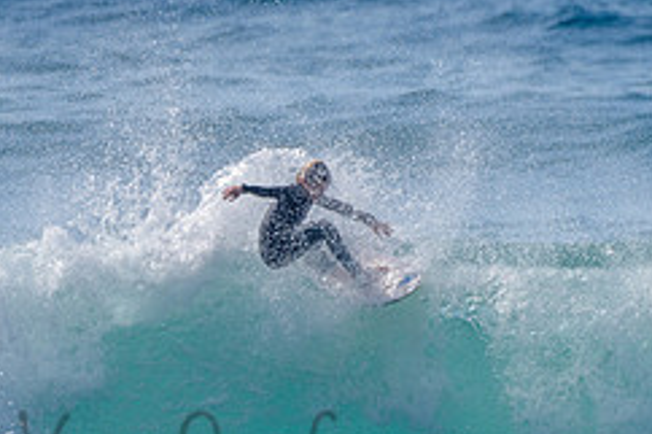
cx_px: 292
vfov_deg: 0.9
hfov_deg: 1.4
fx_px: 26622
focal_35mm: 1471
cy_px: 312
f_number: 5.6
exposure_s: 1/2000
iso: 110
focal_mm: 500
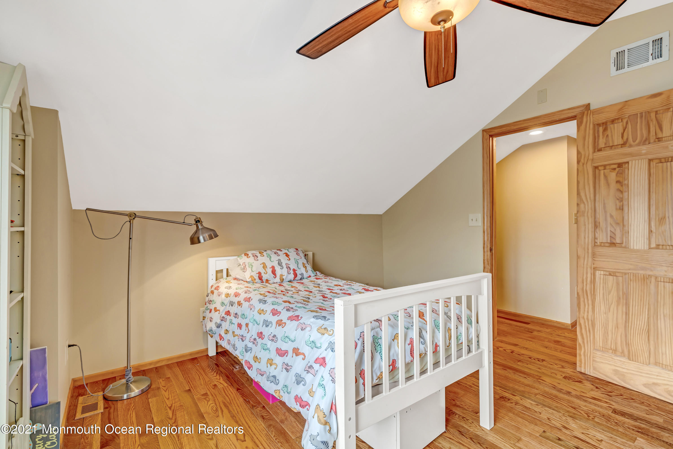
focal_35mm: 16
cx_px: 336
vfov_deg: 73.7
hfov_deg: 96.7
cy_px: 224
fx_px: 299
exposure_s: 1/10
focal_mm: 16
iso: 400
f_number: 8
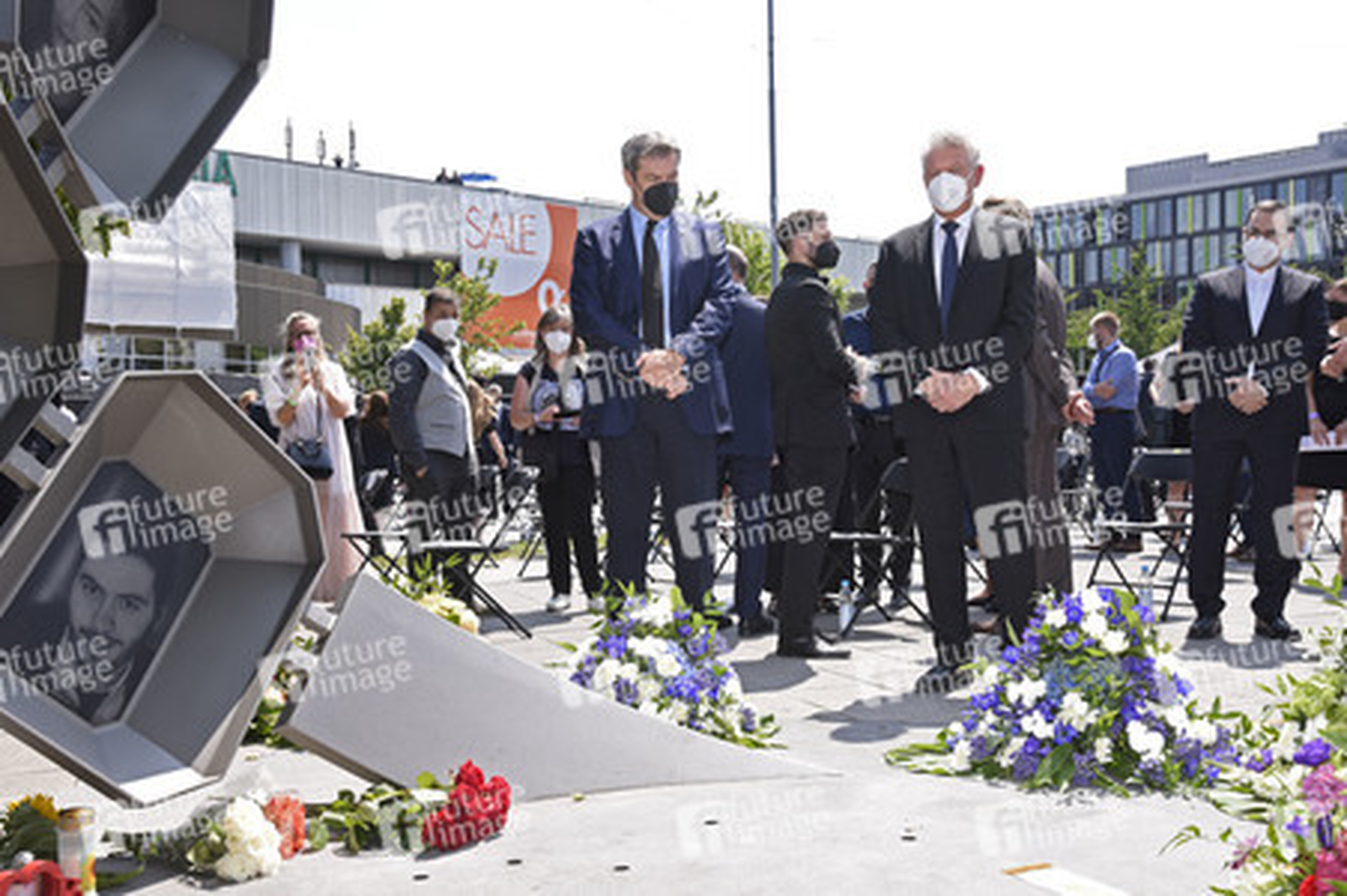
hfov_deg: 50.7
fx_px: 1421
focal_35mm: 38
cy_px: 448
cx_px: 674
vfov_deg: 35.0
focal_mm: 38
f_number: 11
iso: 400
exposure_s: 1/160
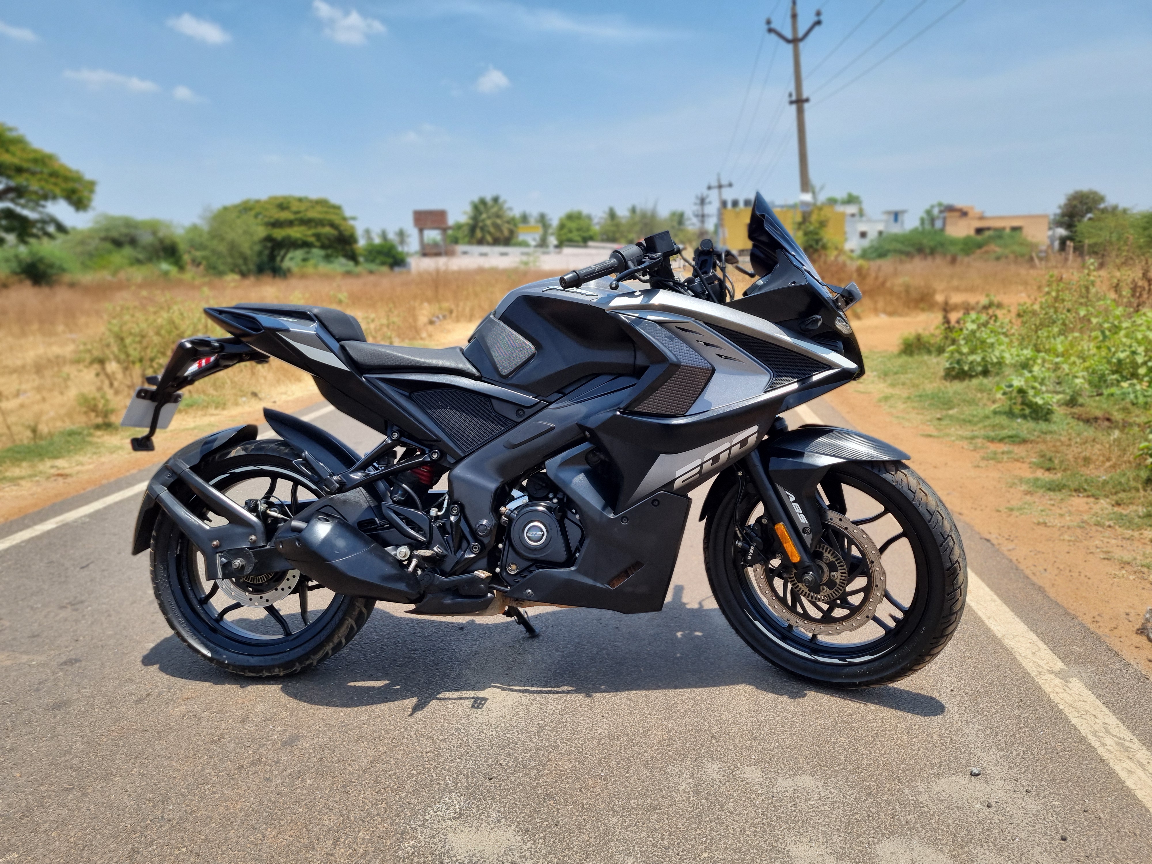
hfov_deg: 67.3
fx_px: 865
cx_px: 576
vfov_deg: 53.1
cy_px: 432
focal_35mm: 26
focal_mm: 5.4
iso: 50
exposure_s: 1/1948
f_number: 1.8
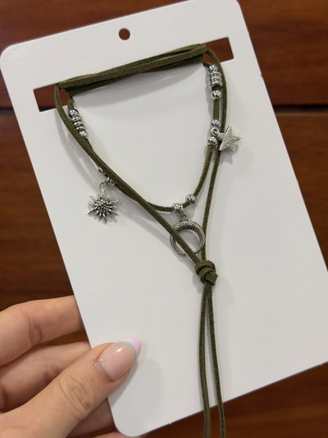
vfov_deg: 39.6
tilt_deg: -5.2
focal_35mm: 48
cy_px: 219
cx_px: 164
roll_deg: +0.3
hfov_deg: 30.3
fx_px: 606
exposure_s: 1/50
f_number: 1.78
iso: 50
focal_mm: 6.76
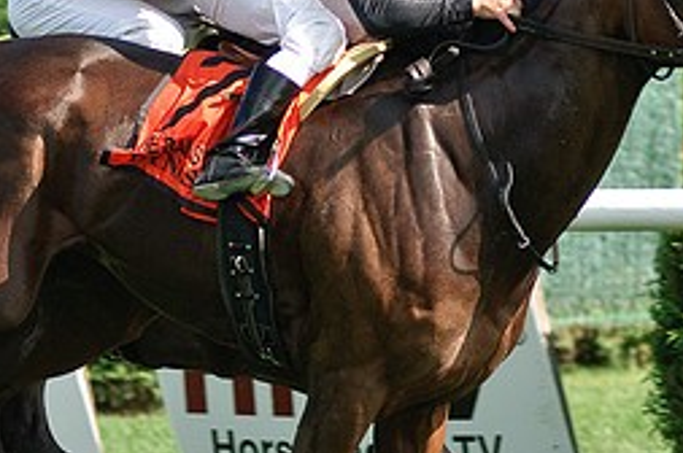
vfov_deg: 3.2
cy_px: 214
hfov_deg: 4.8
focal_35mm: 430
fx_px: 8150
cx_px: 219
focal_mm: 125
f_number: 4
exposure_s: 1/1250
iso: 320
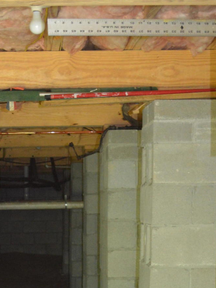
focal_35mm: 85
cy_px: 298
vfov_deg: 22.0
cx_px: 6
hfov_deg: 17.0
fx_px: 707
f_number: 4.2
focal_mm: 26
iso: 1600
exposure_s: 1/60
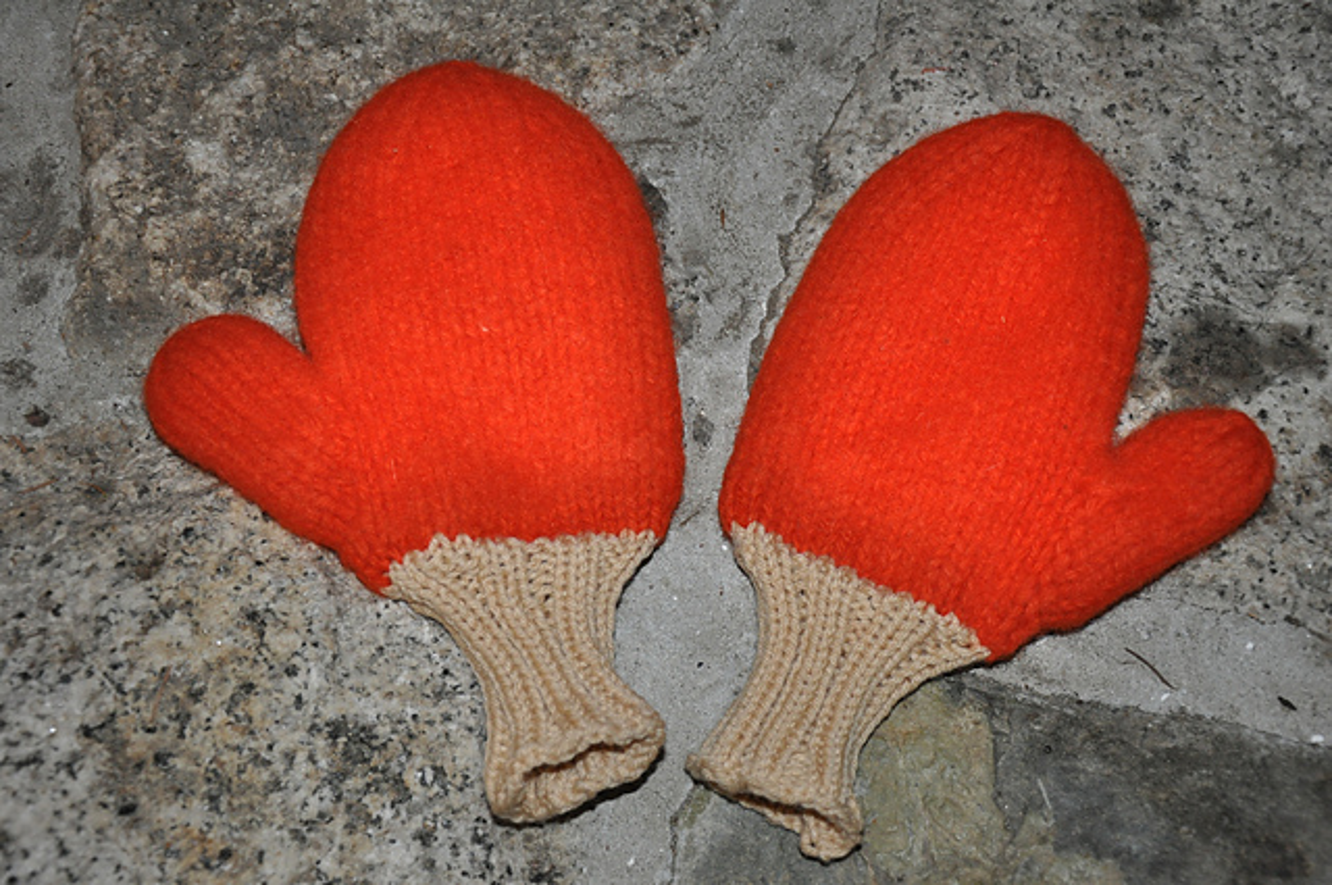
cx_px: 666
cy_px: 442
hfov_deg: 37.9
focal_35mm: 52
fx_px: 1940
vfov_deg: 25.7
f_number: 4.5
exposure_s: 1/60
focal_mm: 35
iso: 800
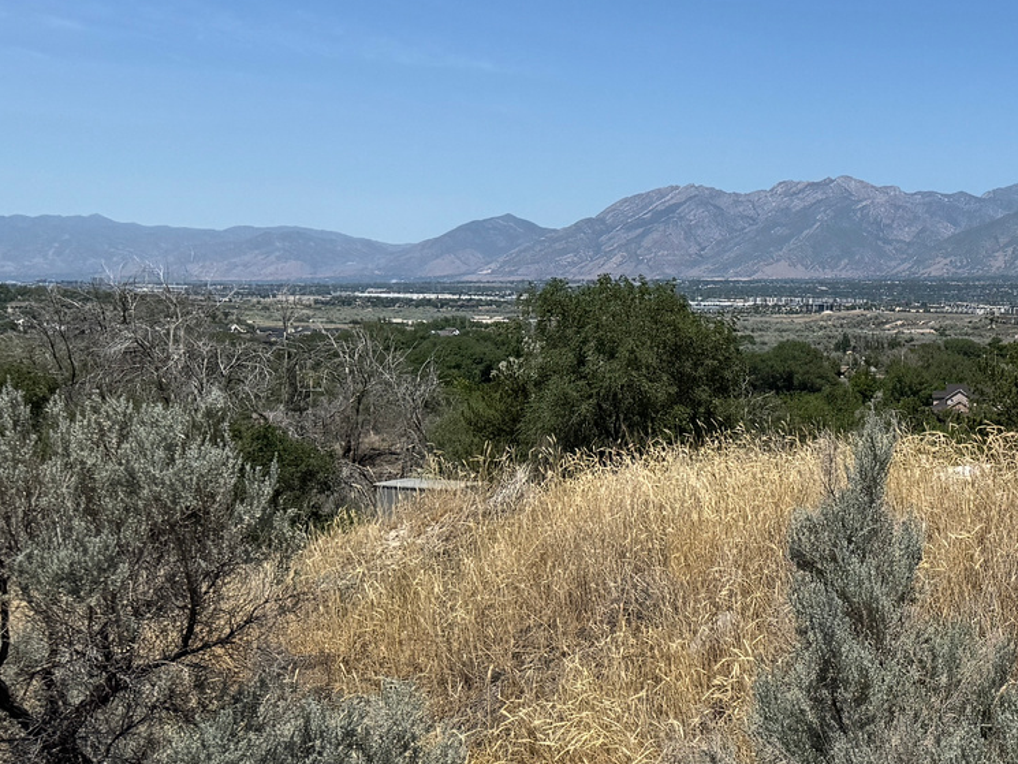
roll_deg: -1.7
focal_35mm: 66
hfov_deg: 27.1
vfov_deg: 22.1
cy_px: 220
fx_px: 1941
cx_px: 1108
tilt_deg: +3.1
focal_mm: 6.76
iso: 80
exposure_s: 1/7092
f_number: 1.78
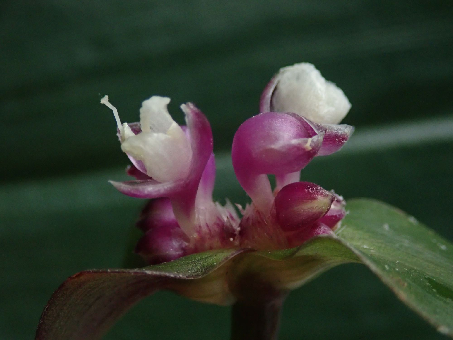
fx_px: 798
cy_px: 170
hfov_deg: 31.7
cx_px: 226
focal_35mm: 61
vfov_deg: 24.0
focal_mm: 11.01
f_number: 3.6
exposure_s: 1/250
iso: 800
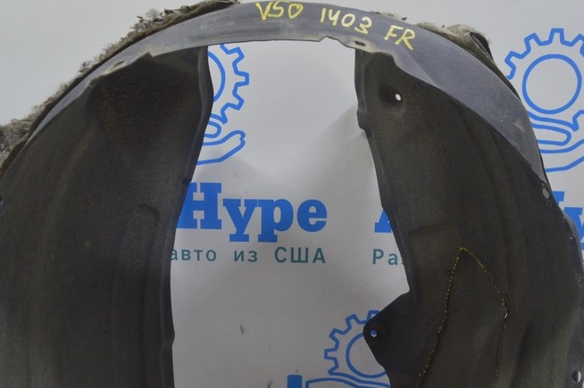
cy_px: 278
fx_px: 762
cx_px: 263
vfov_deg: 28.3
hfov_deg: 41.9
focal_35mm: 47
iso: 400
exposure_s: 1/20
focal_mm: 20
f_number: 5.6
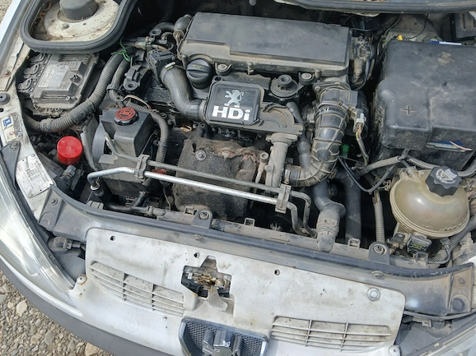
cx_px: 241
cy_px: 177
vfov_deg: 51.3
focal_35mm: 27
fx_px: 371
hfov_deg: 65.3
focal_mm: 3.98
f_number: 1.8
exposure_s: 1/512
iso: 20
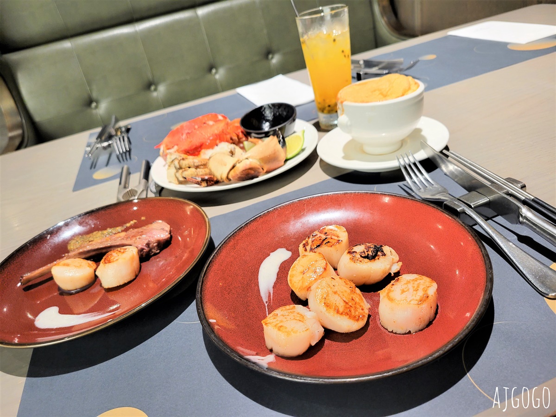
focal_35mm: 26
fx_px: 418
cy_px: 208
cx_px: 278
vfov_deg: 53.1
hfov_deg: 67.3
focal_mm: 5.4
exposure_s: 1/39
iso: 160
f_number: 1.8
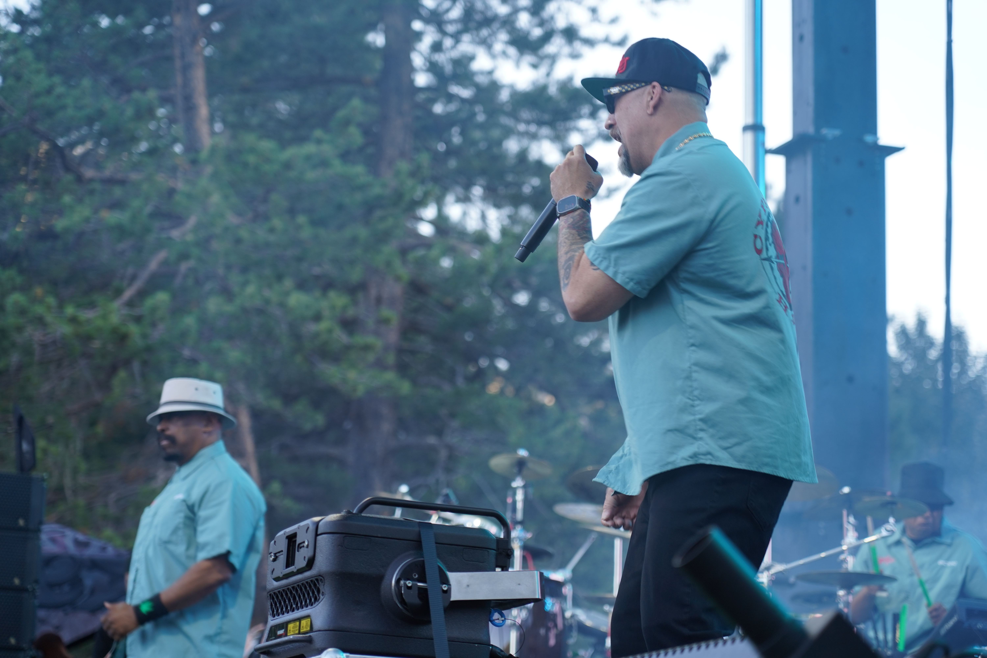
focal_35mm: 105
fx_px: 2879
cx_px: 494
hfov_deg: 19.5
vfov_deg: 13.0
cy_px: 329
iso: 250
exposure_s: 1/125
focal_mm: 105
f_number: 4
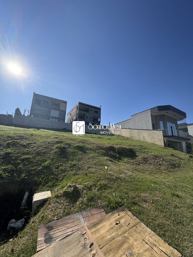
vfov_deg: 102.1
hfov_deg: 85.7
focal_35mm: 14
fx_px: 104
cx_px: 96
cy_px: 128
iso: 50
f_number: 2.2
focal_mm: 2.22
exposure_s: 1/2415
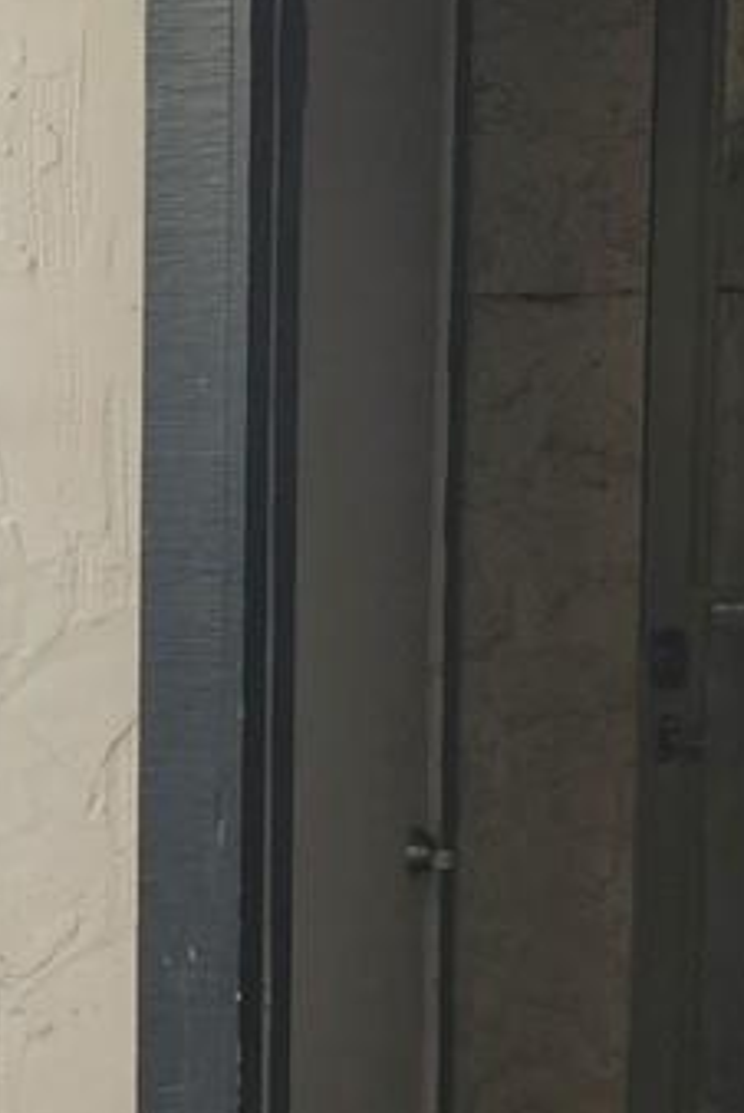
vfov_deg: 17.2
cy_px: 899
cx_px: -342
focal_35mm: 118
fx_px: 3650
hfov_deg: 11.2
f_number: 1.8
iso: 50
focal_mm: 5
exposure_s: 1/452
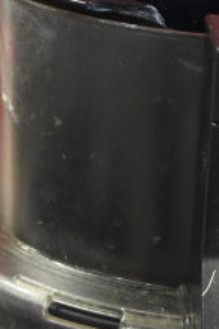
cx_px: 169
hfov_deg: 9.4
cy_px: 502
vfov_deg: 13.3
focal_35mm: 145
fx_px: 1326
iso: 1600
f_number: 3.8
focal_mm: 23
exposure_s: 1/160
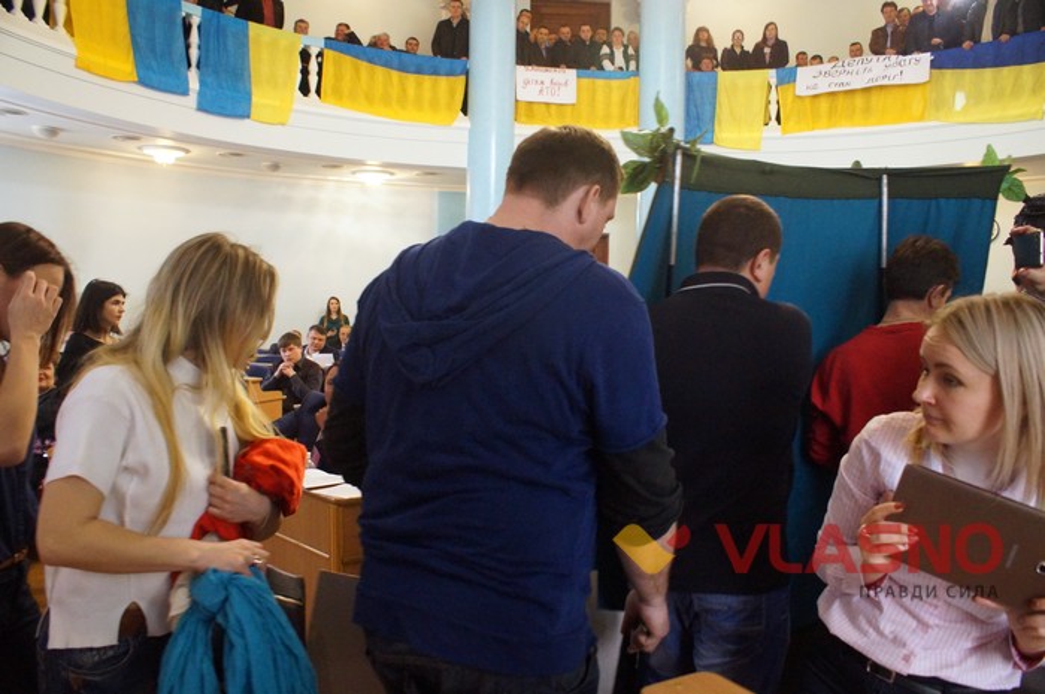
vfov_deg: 43.5
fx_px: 870
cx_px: 522
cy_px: 347
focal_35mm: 30
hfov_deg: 62.0
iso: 3200
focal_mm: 20
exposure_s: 1/60
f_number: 4
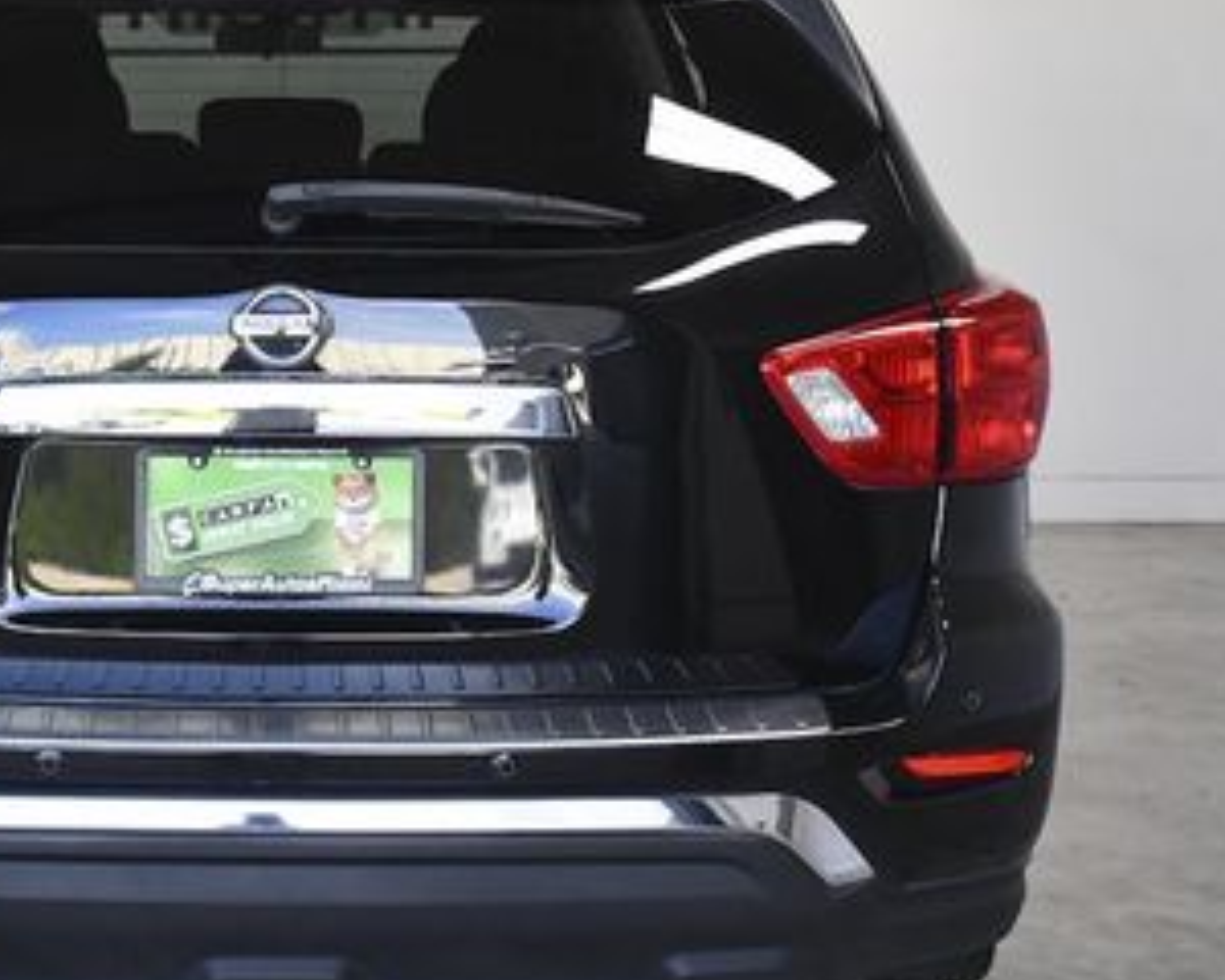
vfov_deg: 21.2
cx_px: 270
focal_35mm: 72
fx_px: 2610
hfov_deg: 26.0
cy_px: 378
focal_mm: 24
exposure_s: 1/2000
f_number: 3.8
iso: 2500
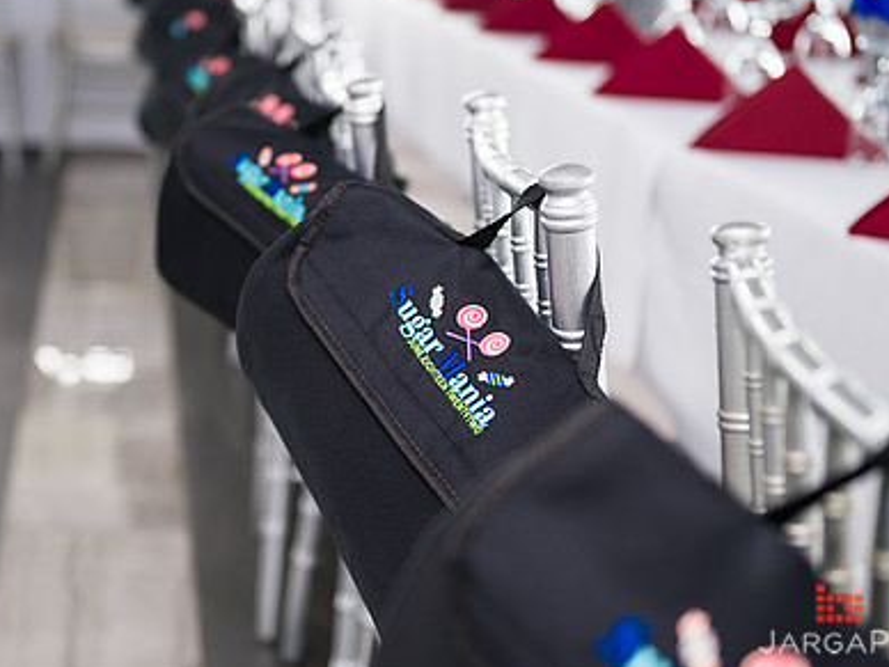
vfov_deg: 21.3
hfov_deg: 28.0
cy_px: 261
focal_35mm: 69
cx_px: 314
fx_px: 1772
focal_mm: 48
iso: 200
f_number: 3.2
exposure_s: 1/200
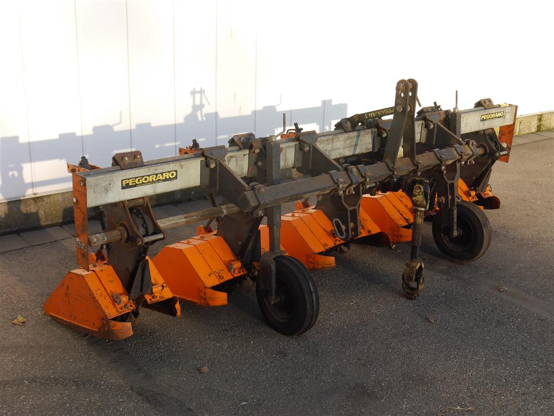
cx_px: 277
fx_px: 769
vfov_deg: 30.3
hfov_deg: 39.6
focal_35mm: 48
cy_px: 208
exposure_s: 1/160
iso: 160
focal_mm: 24
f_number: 6.3
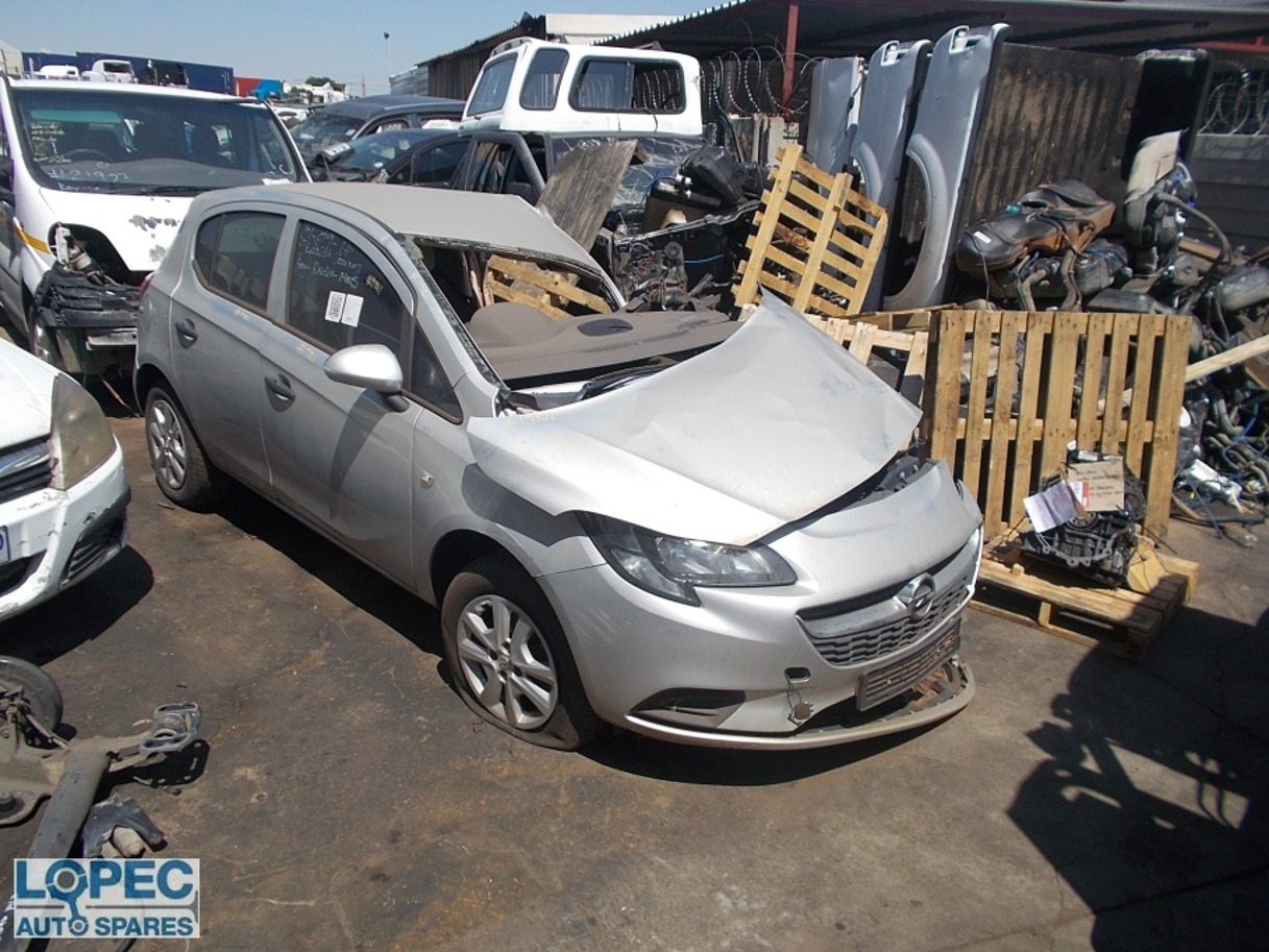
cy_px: 476
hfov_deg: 67.3
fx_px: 953
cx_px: 634
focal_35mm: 26
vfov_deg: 53.1
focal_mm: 4.6
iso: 80
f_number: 8
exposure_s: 1/200
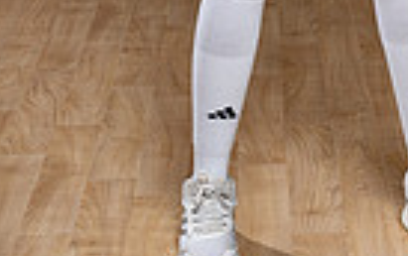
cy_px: -339
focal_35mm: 164
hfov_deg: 12.6
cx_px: 399
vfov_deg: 7.5
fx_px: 1826
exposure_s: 1/250
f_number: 8
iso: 100
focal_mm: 49
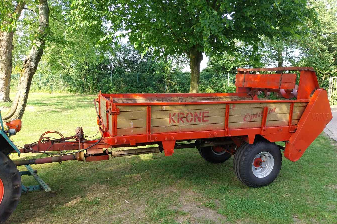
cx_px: 168
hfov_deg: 65.5
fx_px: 262
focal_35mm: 28
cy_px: 125
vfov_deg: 46.3
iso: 32
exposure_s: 1/100
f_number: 1.8
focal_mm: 4
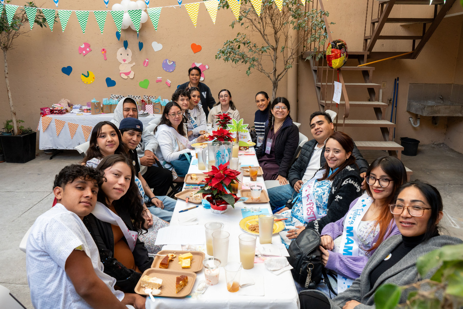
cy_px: 154
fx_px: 369
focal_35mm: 29
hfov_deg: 64.3
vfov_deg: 45.5
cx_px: 235
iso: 1600
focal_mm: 28
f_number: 8
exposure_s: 1/200
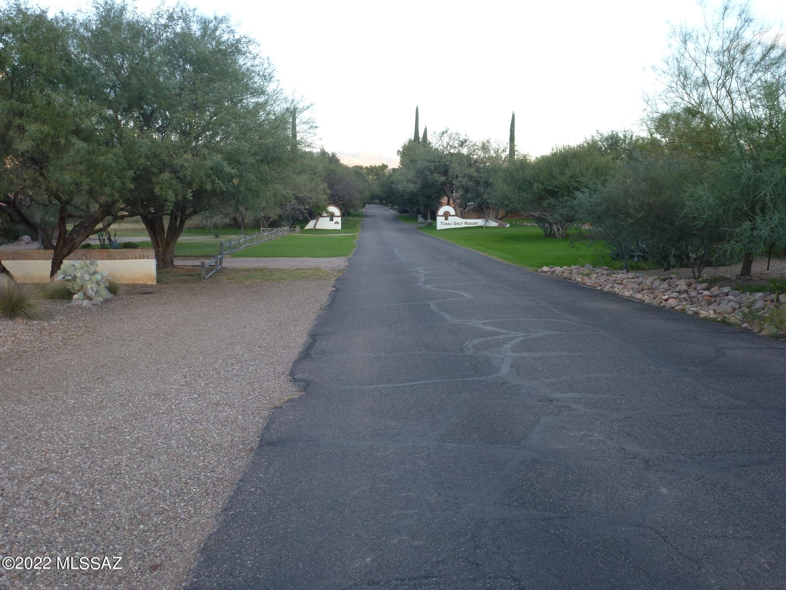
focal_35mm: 30
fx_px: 681
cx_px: 393
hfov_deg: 60.0
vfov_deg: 46.8
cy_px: 295
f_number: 3.5
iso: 100
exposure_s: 1/100
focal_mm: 5.4
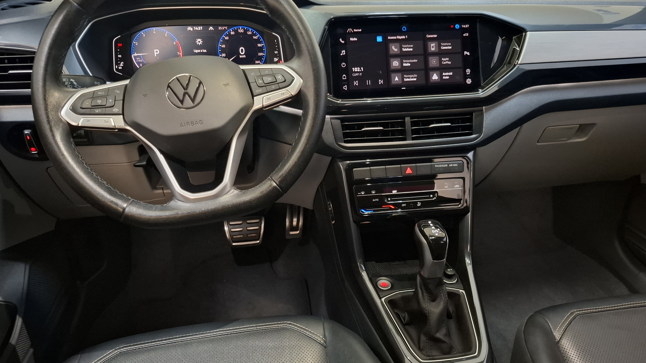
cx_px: 316
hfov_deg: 71.9
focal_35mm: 26
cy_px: 165
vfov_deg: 44.3
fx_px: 445
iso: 800
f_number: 1.8
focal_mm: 5.54
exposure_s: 1/20
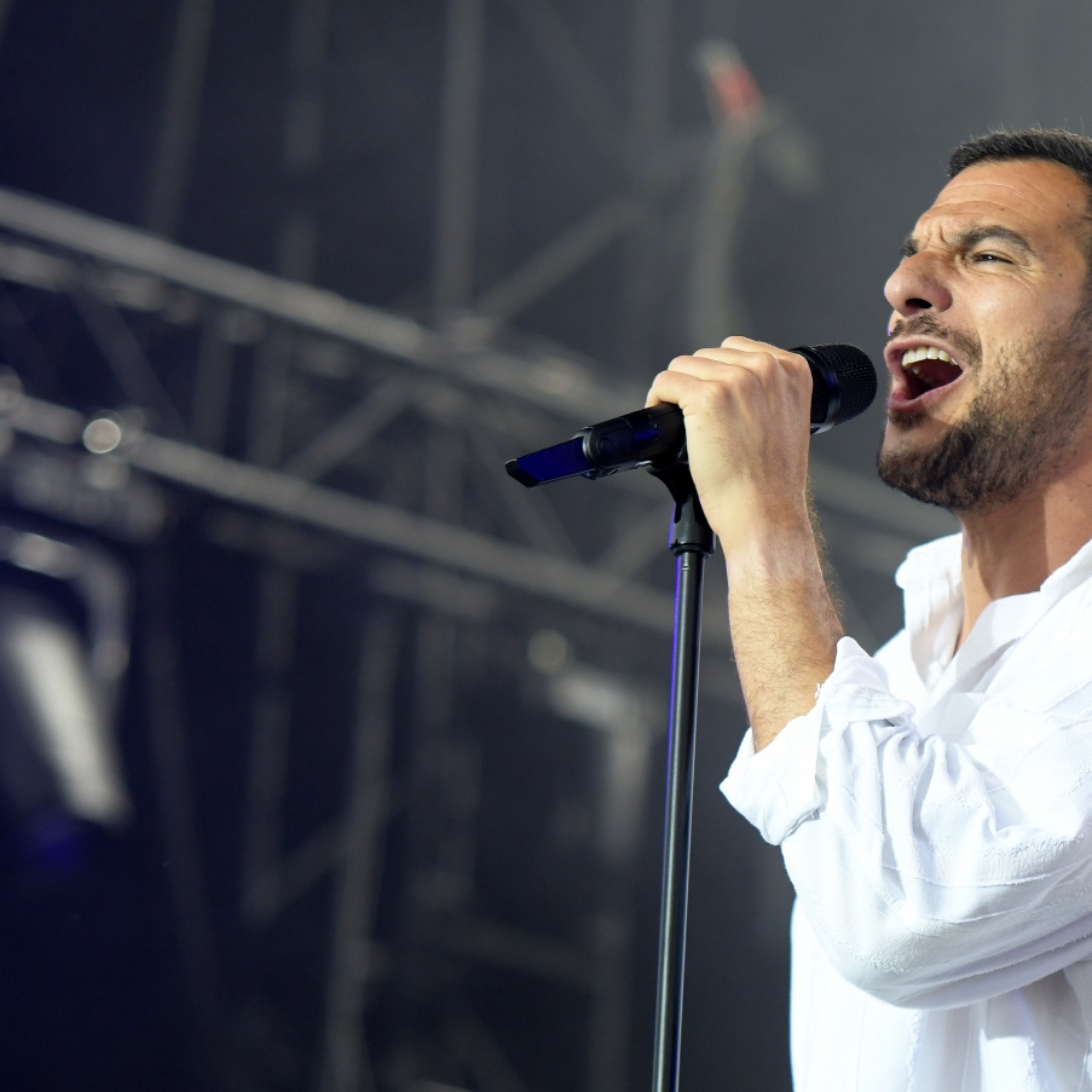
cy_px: 640
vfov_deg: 7.7
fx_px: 8066
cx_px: 920
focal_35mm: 226
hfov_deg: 7.7
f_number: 2.8
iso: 1000
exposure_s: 1/1250
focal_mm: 100
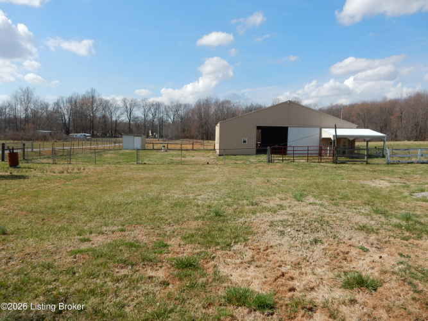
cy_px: 160
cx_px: 214
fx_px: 309
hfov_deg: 69.4
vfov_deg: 54.9
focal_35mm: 25
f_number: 3.7
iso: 125
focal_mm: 4.5
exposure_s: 1/1600
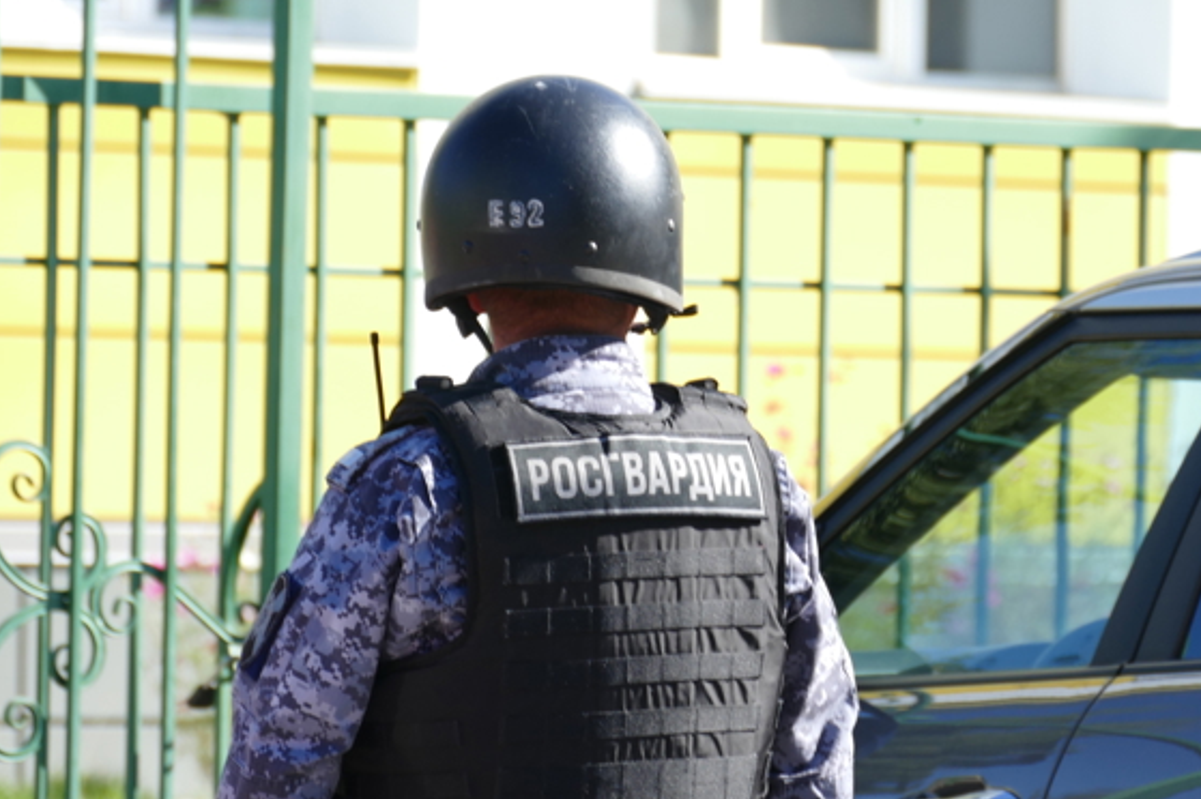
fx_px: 10969
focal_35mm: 329
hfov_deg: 6.3
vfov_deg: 4.2
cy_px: 266
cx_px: 771
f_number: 4
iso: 125
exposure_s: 1/400
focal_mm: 89.34
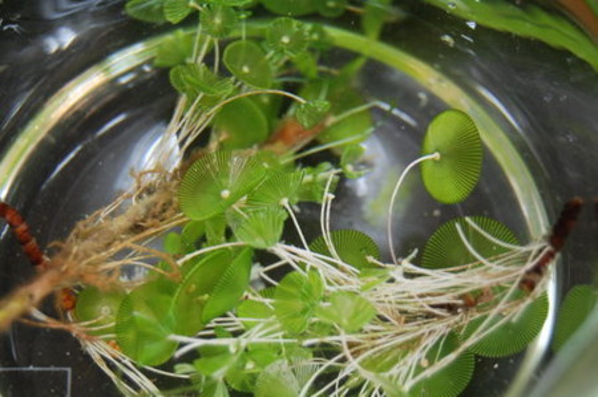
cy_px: 198
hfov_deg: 28.1
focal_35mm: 72
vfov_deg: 18.9
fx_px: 1195
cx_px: 299
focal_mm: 48
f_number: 5.6
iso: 500
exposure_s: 1/30
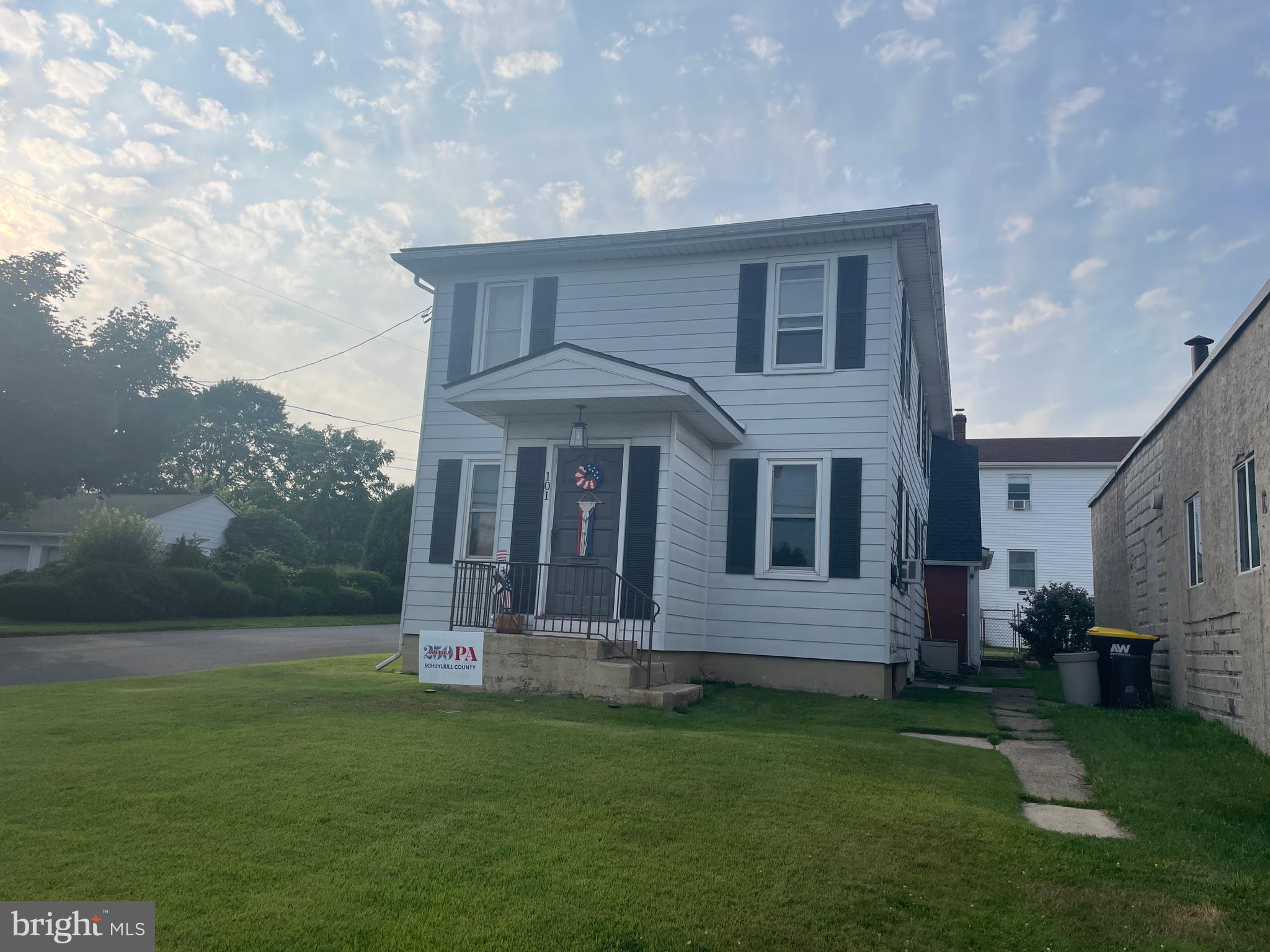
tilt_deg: +9.5
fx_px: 954
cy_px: 476
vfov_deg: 53.1
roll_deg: -3.7
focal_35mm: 26
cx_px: 635
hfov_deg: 67.3
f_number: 1.6
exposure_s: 1/3861
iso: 32
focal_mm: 4.2
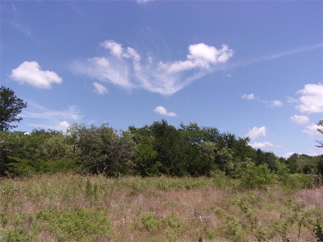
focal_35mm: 24
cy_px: 121
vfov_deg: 56.8
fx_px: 224
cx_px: 162
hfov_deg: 71.6
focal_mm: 4.3
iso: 80
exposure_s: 1/120
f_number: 10.8
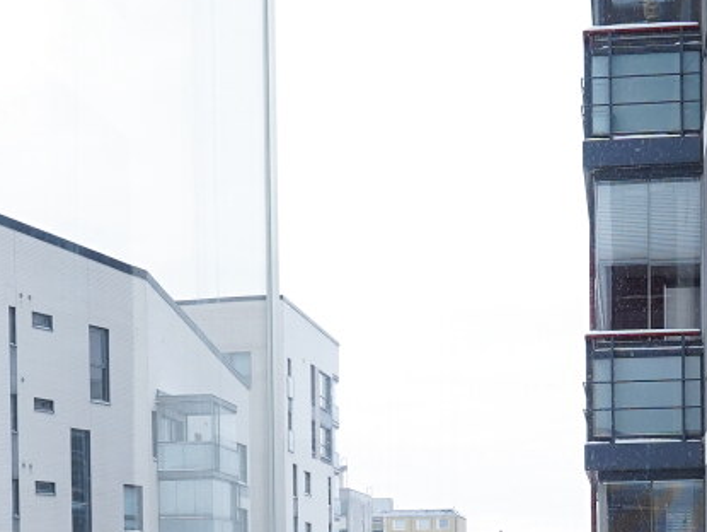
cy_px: 643
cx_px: 467
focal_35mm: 70
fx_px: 1431
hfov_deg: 27.6
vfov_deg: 19.7
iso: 320
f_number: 5.6
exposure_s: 1/30
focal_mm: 14
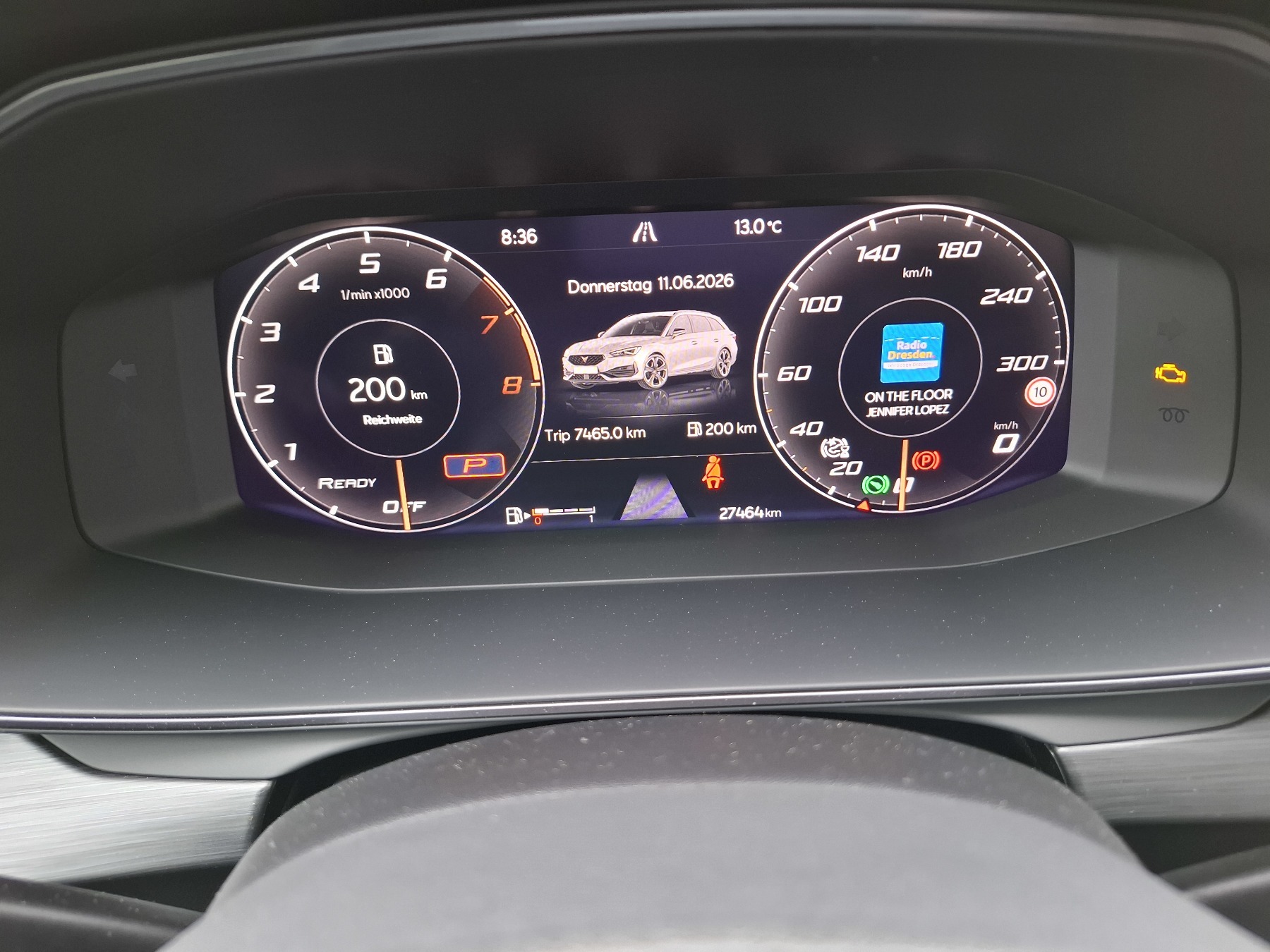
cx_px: 635
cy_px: 476
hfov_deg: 73.9
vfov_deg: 58.9
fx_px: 844
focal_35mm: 23
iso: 250
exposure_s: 1/50
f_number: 1.8
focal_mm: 5.54
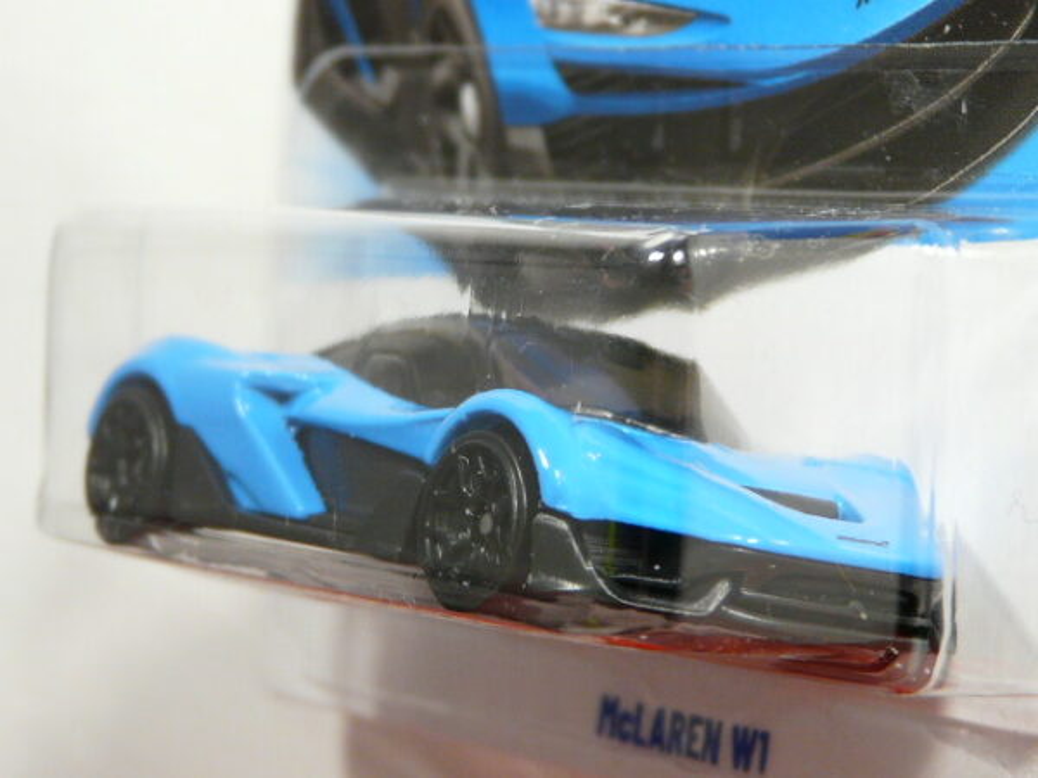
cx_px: 519
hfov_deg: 15.6
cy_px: 389
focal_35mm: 126
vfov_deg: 11.8
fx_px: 3778
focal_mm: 12.9
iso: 160
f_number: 3.2
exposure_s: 1/50
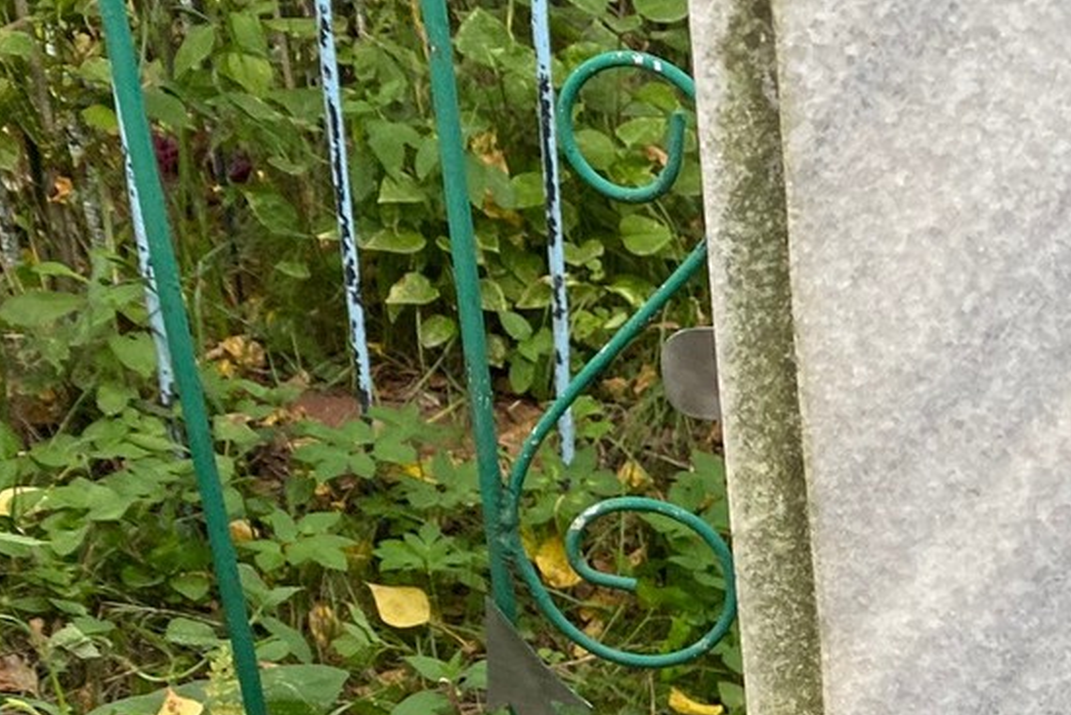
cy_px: 977
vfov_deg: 17.8
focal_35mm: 71
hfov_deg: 24.9
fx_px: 2113
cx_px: 1368
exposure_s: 1/122
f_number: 1.8
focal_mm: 4.25
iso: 64
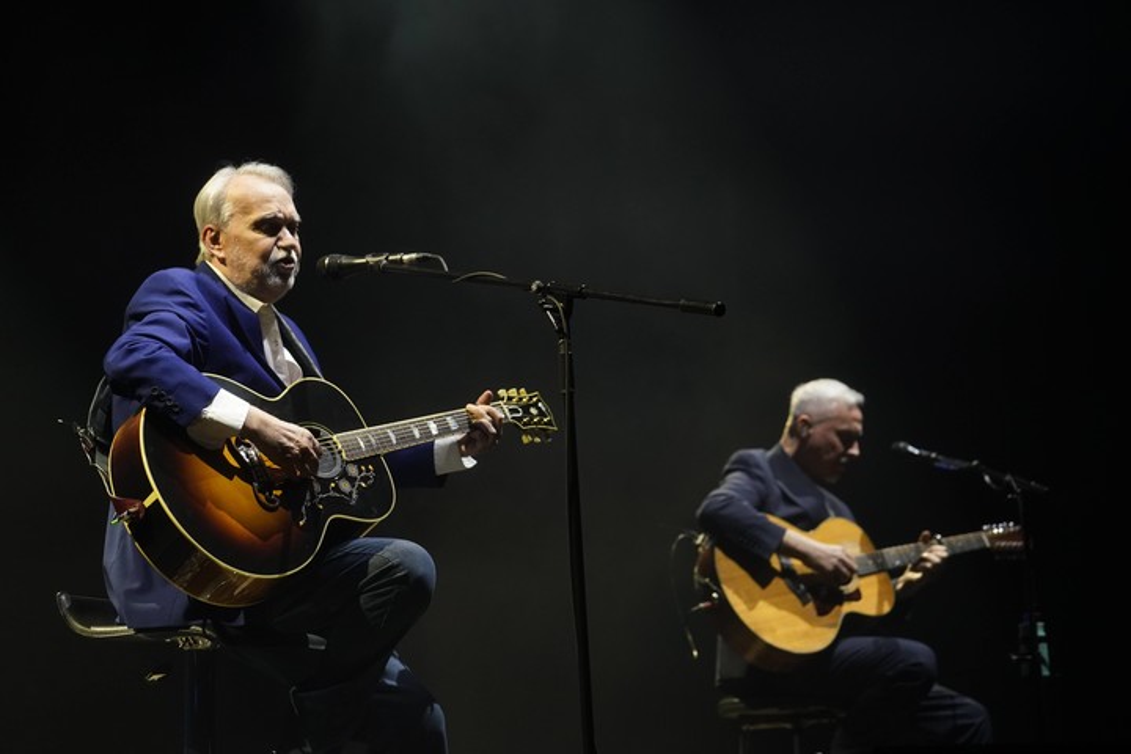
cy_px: 377
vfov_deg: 12.3
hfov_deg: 18.4
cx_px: 566
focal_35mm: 111
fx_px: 3487
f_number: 5
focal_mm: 111
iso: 3200
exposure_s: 1/1000
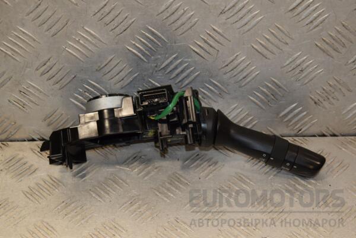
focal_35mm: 87
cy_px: 119
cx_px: 178
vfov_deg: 15.7
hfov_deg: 23.4
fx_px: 860
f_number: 7.1
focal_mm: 58
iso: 800
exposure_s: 1/200
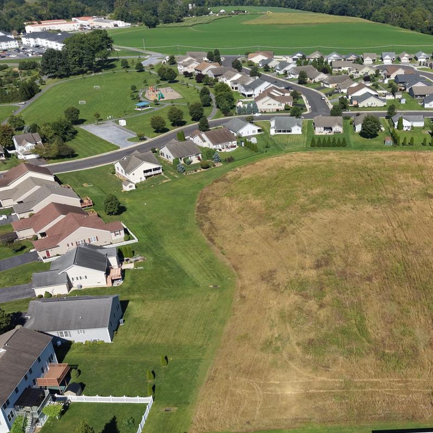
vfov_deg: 43.8
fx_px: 538
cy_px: 240
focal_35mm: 38
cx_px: 338
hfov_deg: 42.2
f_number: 1.8
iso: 160
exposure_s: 1/5000
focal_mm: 8.67
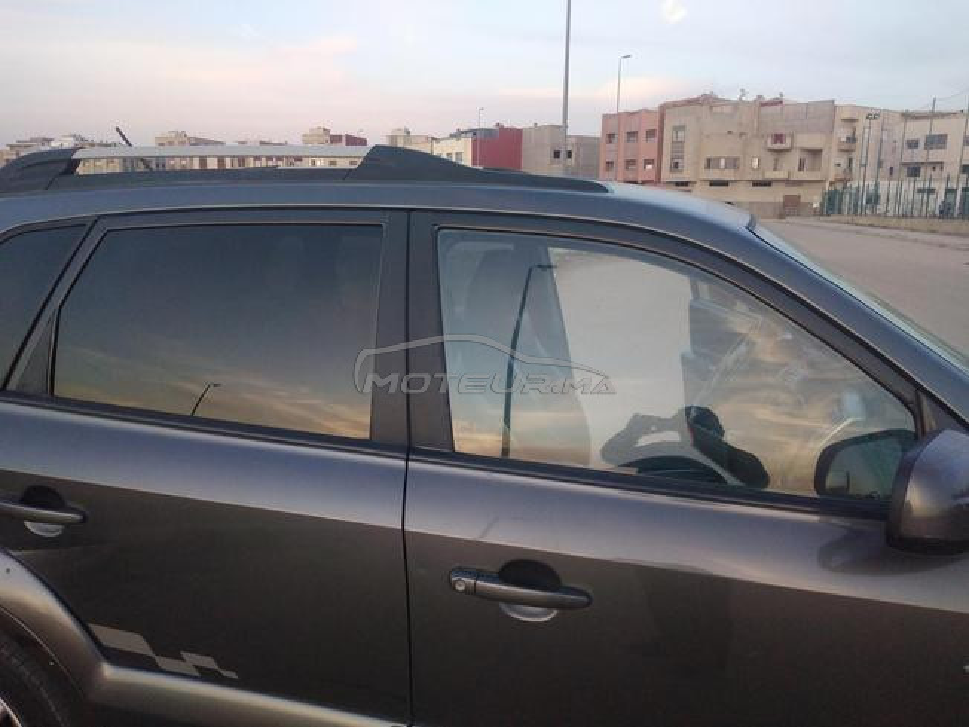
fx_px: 728
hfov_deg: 67.3
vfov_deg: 53.1
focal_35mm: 26
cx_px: 484
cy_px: 364
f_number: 1.8
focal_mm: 3.6
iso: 180
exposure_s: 1/100
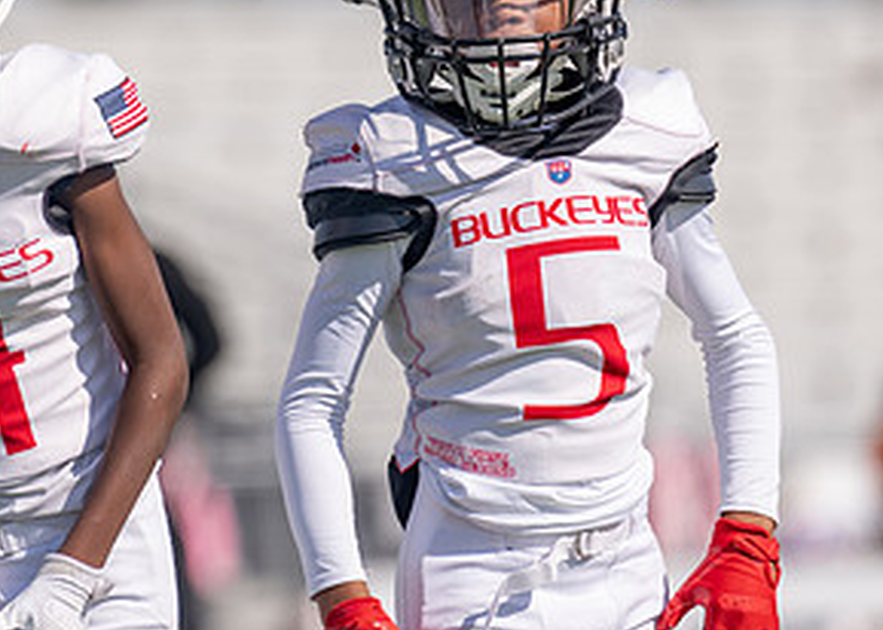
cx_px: 318
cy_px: 251
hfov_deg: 3.6
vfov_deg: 2.6
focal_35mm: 561
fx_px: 14059
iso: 160
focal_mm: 267
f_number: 4
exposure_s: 1/2000
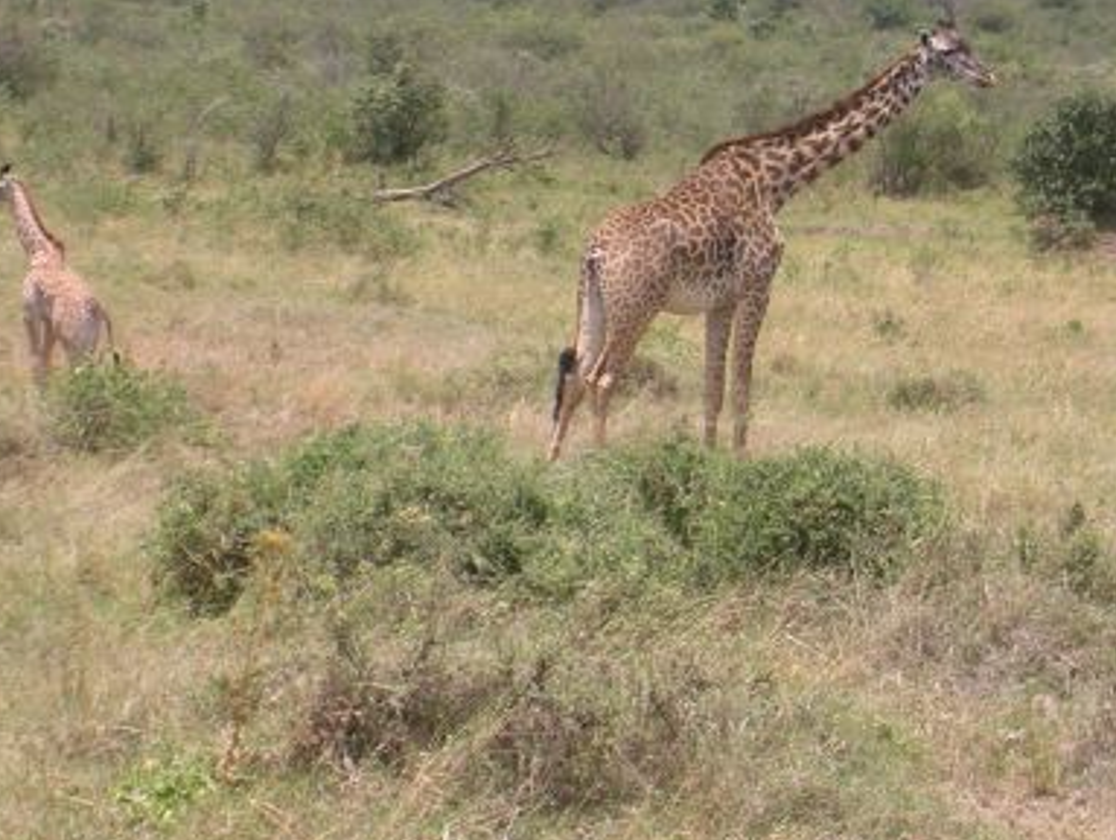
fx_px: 5163
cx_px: 404
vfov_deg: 9.3
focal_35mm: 160
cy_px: 344
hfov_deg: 12.3
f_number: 4.9
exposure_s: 1/256
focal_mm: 17.4
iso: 50
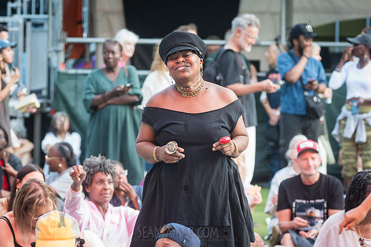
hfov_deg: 11.7
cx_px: 220
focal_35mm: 176
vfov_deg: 7.8
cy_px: 114
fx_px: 1812
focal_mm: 145
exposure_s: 1/80
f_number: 4.5
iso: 640
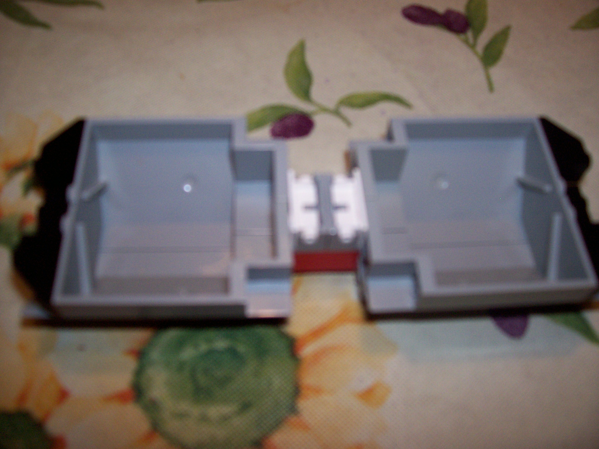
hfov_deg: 54.0
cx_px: 300
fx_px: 588
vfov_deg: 41.8
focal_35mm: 34
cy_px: 224
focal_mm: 5.6
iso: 140
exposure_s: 1/112
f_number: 2.7
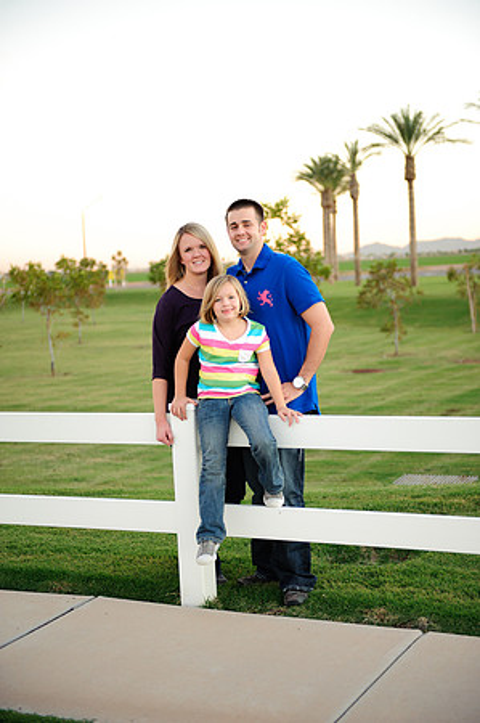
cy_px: 362
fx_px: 1123
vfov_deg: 35.7
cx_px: 240
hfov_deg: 24.1
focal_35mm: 56
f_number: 2.8
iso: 1000
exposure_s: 1/320
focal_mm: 56
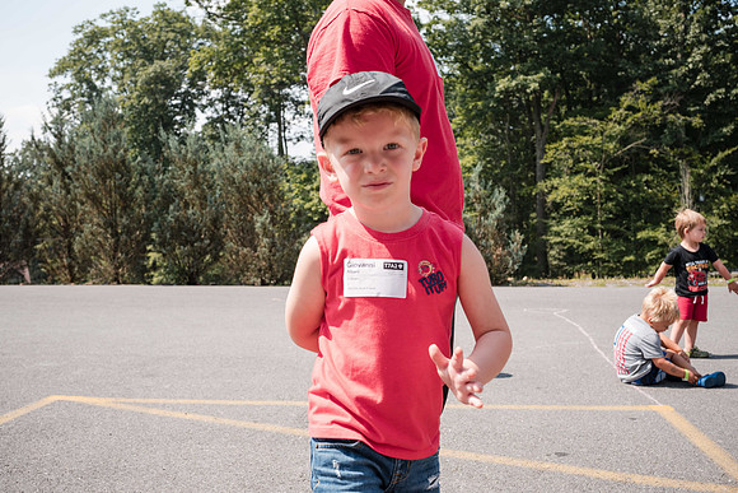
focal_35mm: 37
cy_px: 242
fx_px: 765
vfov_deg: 35.7
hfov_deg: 51.5
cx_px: 357
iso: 100
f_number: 6.3
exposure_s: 1/250
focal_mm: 35
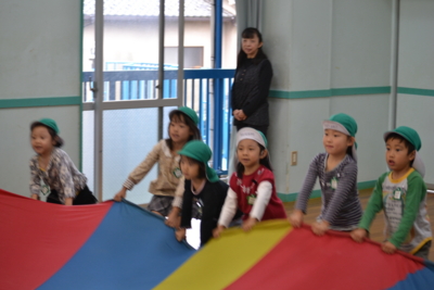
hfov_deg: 24.6
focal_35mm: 82
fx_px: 995
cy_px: 145
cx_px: 217
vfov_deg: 16.6
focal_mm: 55
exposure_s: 1/40
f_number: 4
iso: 400
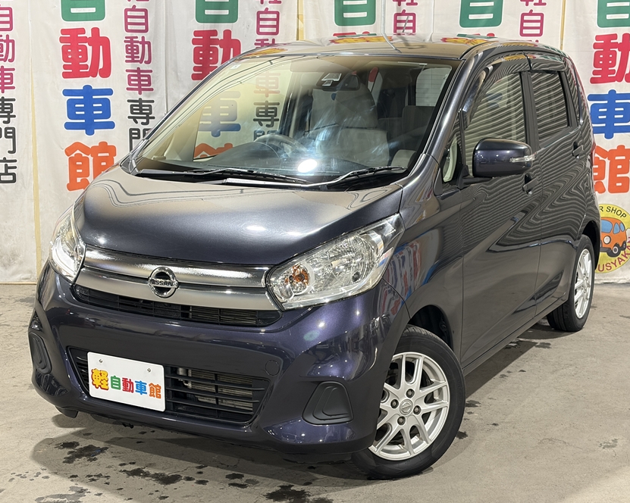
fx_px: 1025
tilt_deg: -9.8
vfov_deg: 27.6
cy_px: 253
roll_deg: +0.1
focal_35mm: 55
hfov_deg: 34.2
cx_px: 314
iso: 125
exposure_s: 1/50
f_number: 1.6
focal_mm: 5.96
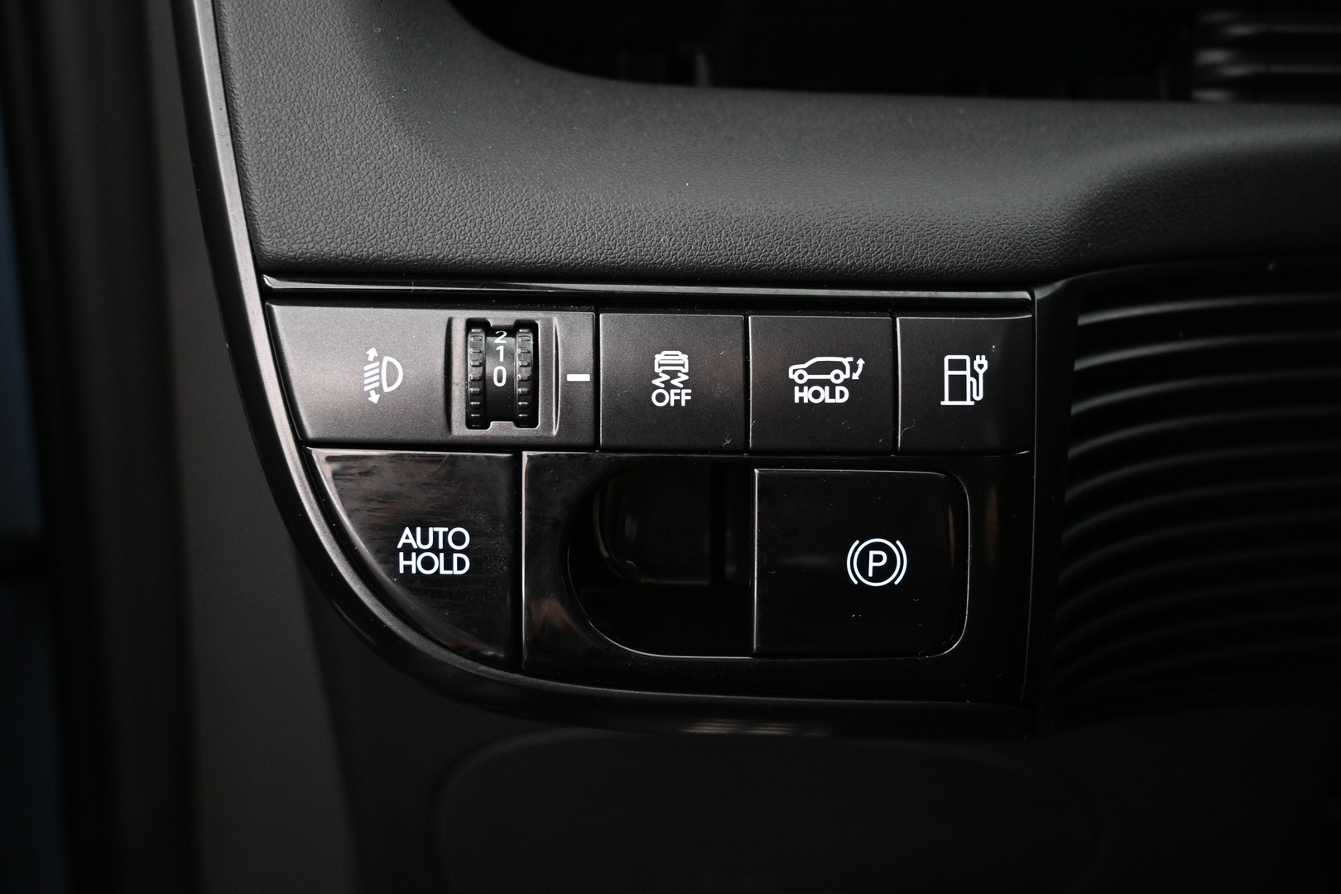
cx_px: 670
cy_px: 447
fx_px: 1397
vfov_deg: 35.5
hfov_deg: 51.3
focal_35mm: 38
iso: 1600
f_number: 4.2
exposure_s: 1/10
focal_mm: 25
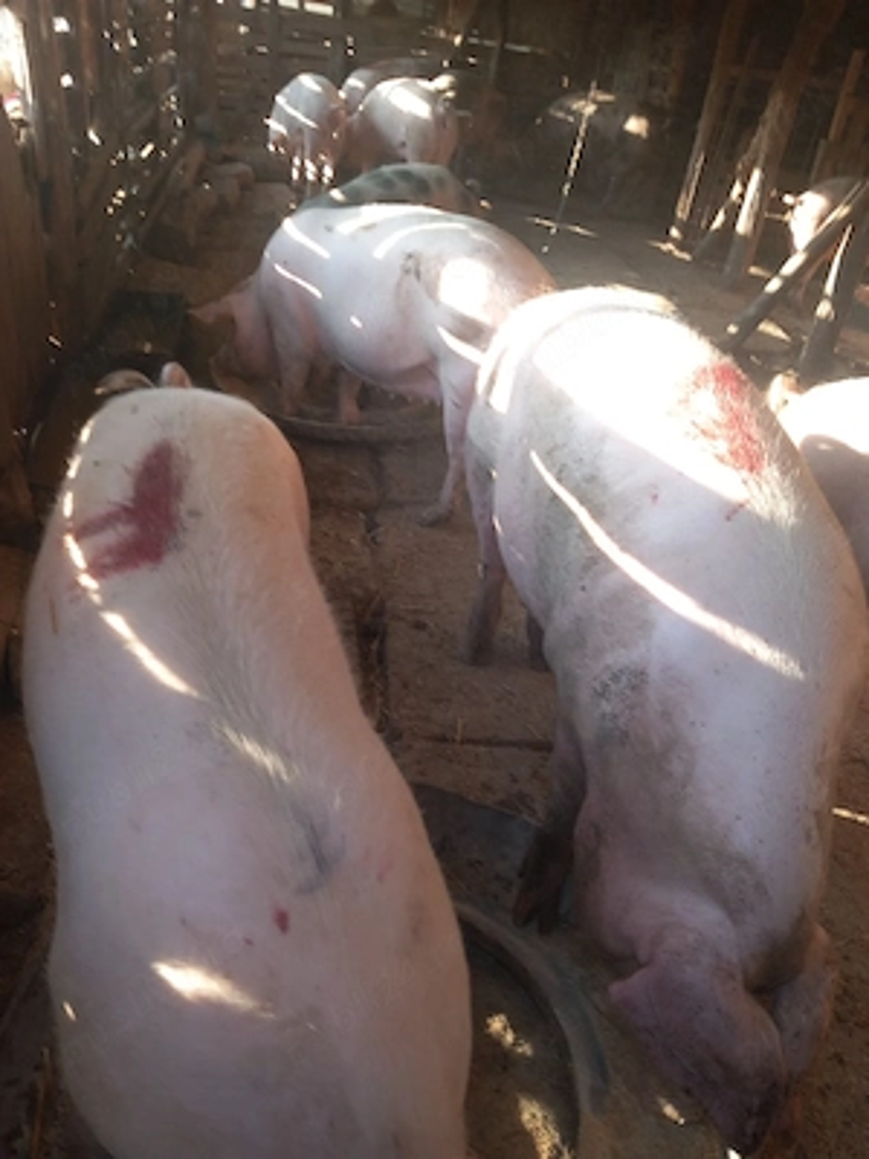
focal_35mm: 27
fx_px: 904
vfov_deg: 65.3
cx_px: 434
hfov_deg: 51.4
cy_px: 580
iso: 50
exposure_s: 1/50
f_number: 1.8
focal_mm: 4
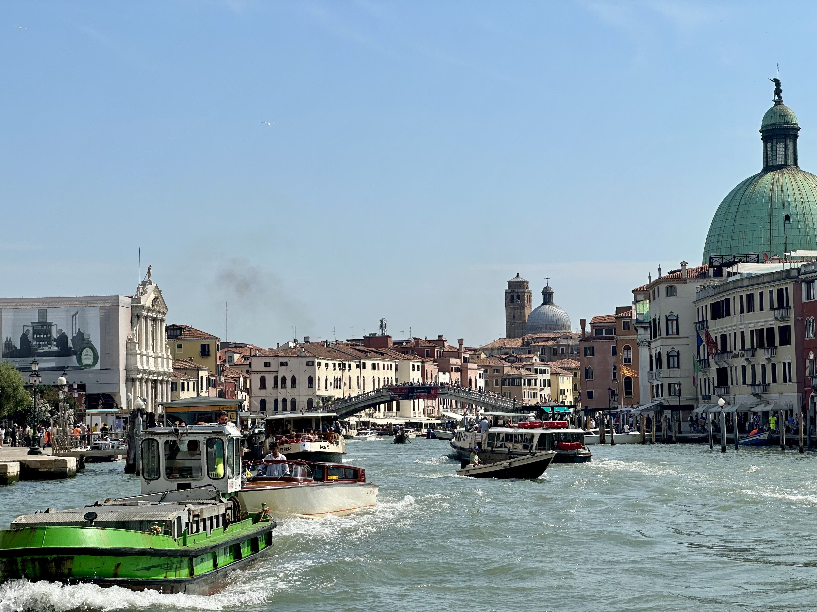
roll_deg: +0.0
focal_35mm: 77
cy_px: 306
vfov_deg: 19.1
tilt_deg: +4.2
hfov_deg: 25.3
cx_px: 408
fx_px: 1817
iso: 32
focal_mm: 9
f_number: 2.8
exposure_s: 1/1575
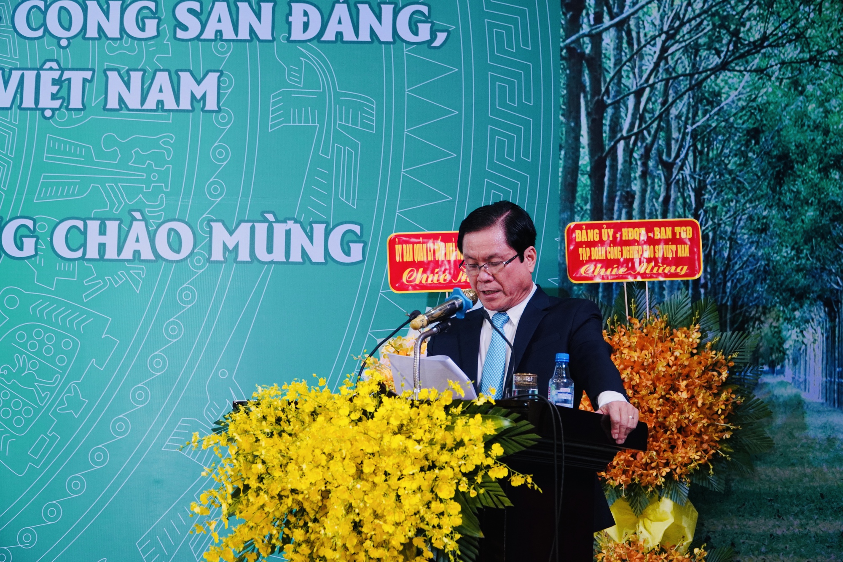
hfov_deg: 23.8
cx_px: 422
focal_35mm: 86
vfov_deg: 16.0
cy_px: 281
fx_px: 2002
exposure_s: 1/100
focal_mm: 57
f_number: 5.6
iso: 1250
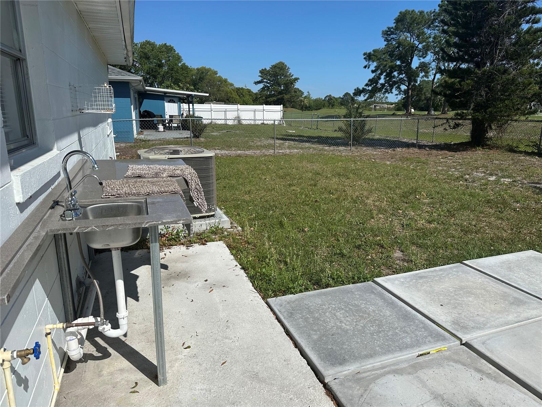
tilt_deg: -11.4
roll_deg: -0.3
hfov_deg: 71.6
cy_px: 204
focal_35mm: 24
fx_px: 376
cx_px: 271
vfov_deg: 56.8
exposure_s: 1/8197
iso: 80
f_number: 1.78
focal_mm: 6.86
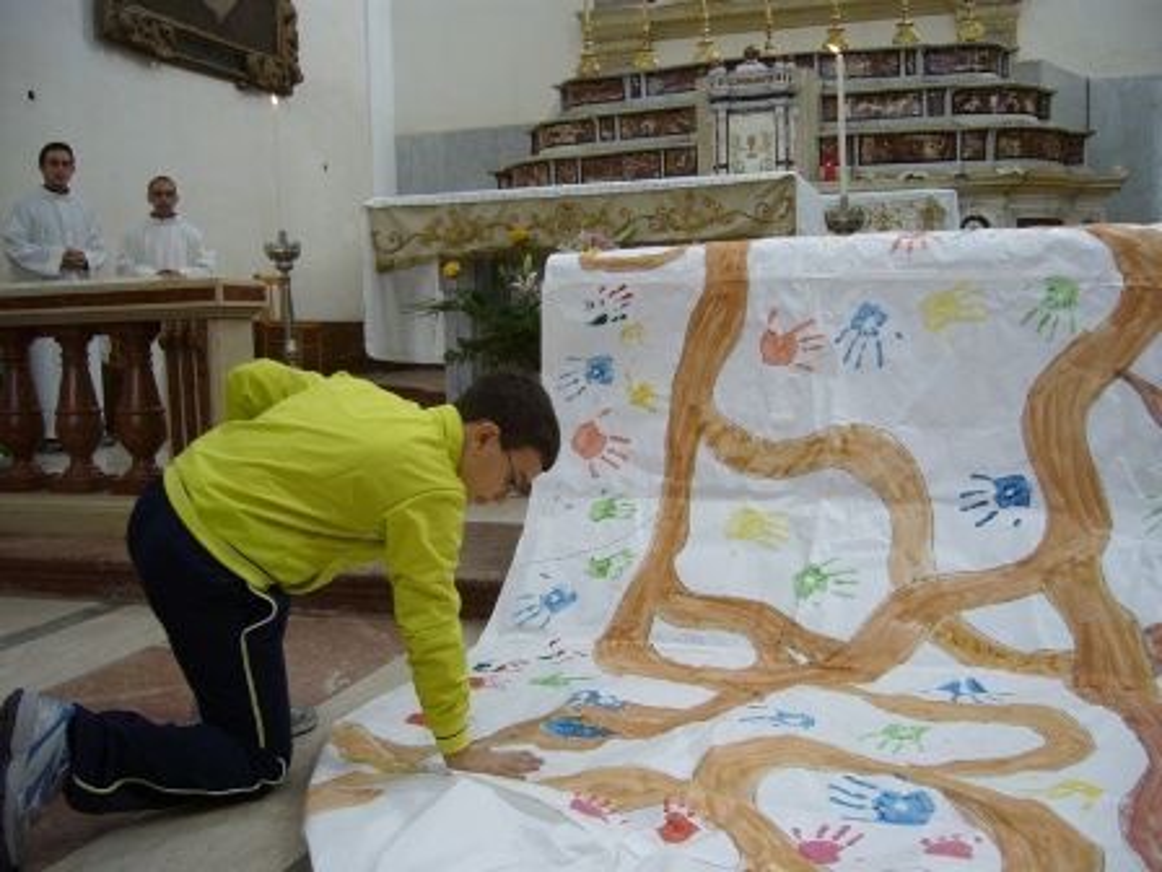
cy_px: 436
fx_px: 1208
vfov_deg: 39.7
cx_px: 581
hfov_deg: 51.4
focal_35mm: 36
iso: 100
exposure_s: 1/60
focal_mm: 6
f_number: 2.9
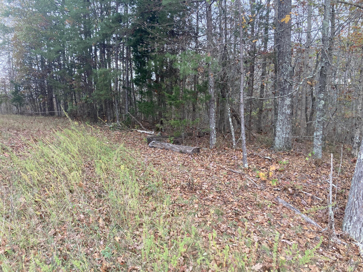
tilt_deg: -5.9
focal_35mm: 28
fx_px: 294
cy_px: 136
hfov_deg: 63.4
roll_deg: -1.1
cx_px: 182
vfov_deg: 49.7
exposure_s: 1/92
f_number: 1.8
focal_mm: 3.99
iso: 80
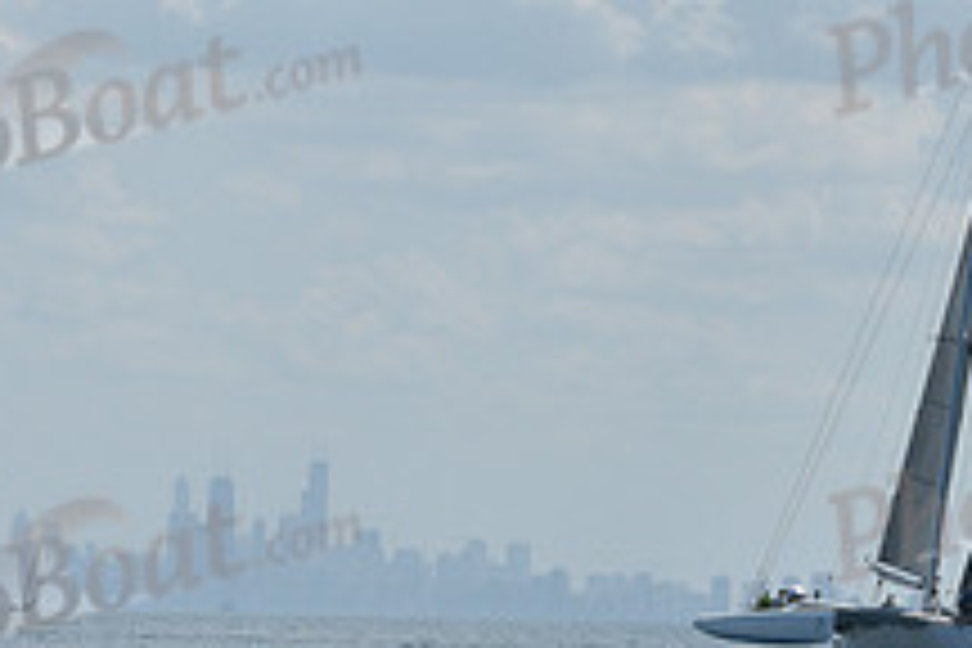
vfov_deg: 4.9
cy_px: 295
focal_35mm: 282
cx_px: 598
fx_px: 7613
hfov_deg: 7.3
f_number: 10
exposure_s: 1/1250
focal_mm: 105
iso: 250
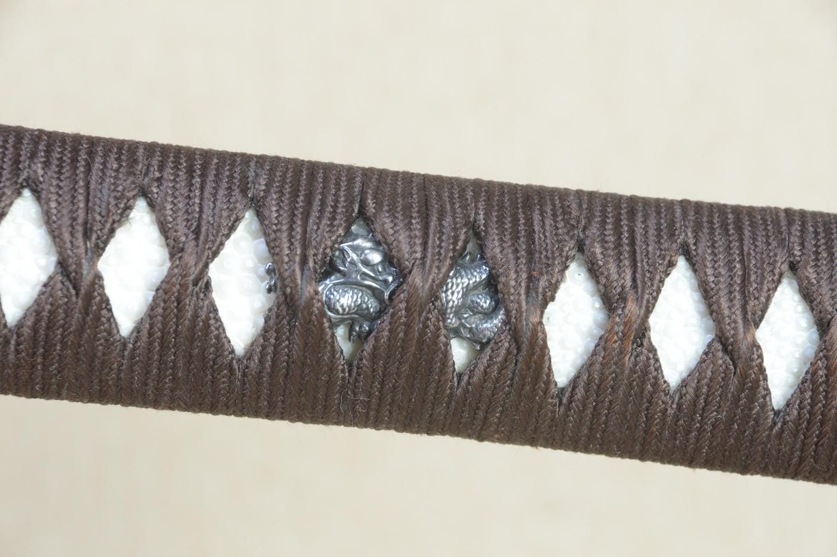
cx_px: 418
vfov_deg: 6.8
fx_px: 4704
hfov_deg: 10.2
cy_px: 278
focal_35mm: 202
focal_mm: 135
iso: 400
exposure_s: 1/1.6
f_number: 11
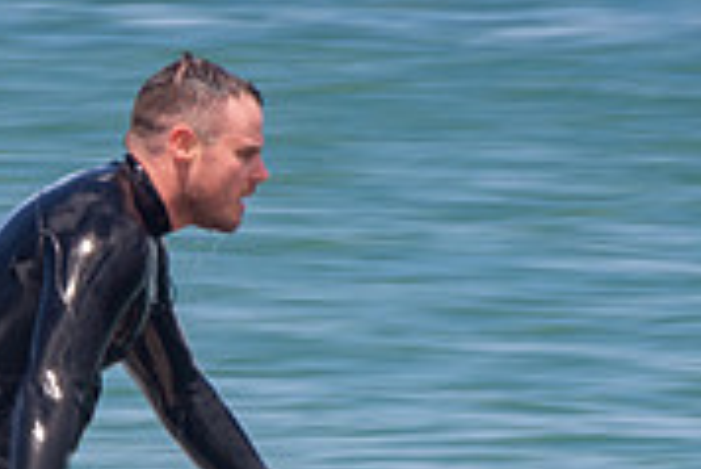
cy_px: 640
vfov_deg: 0.7
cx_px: 205
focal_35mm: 1952
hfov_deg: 1.1
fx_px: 38040
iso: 100
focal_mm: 400
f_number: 22
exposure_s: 1/30
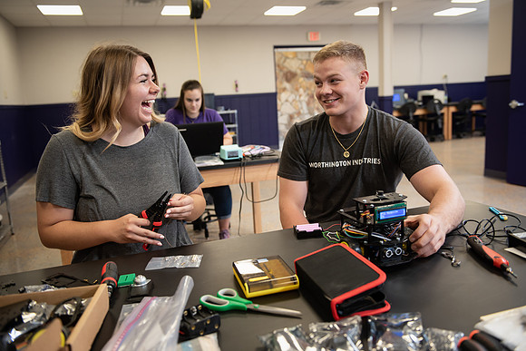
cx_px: 263
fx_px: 468
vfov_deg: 41.1
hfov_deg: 58.7
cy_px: 176
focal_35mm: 32
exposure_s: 1/160
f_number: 3.5
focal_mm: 32
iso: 640
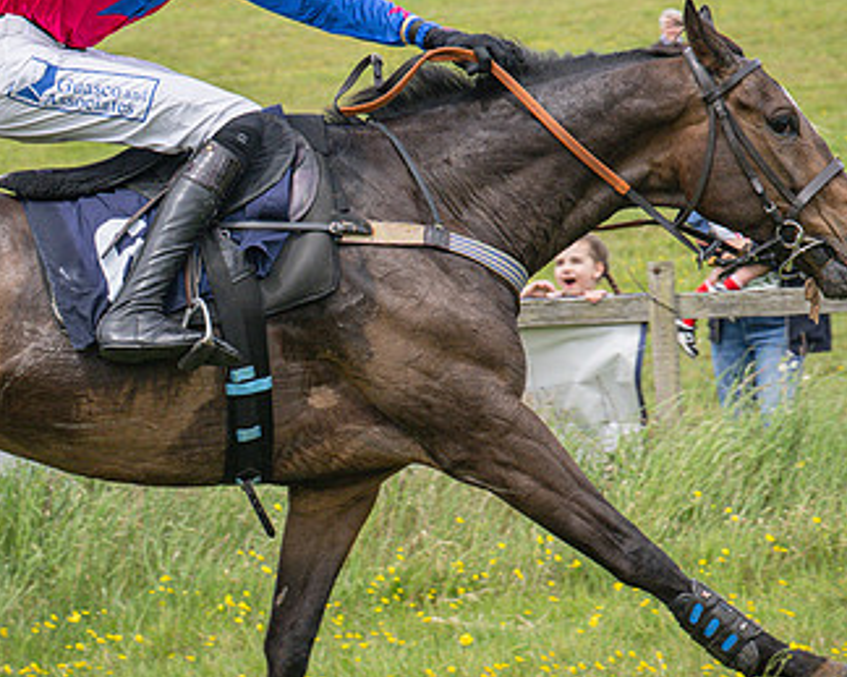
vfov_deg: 7.2
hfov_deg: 9.0
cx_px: 434
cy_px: 243
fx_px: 5363
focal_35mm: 214
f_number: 5
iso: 400
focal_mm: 70
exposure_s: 1/1600
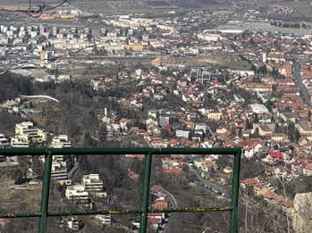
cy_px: -37
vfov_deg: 10.4
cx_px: 177
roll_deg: -0.4
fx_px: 1270
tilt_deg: -1.7
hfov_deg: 14.0
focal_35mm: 141
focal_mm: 6.76
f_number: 1.78
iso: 64
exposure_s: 1/6536
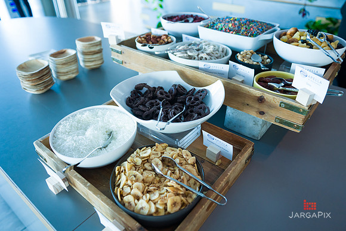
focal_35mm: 26
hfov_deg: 69.3
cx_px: 173
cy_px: 116
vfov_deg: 49.4
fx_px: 250
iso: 1600
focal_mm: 24
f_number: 3.2
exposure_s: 1/200
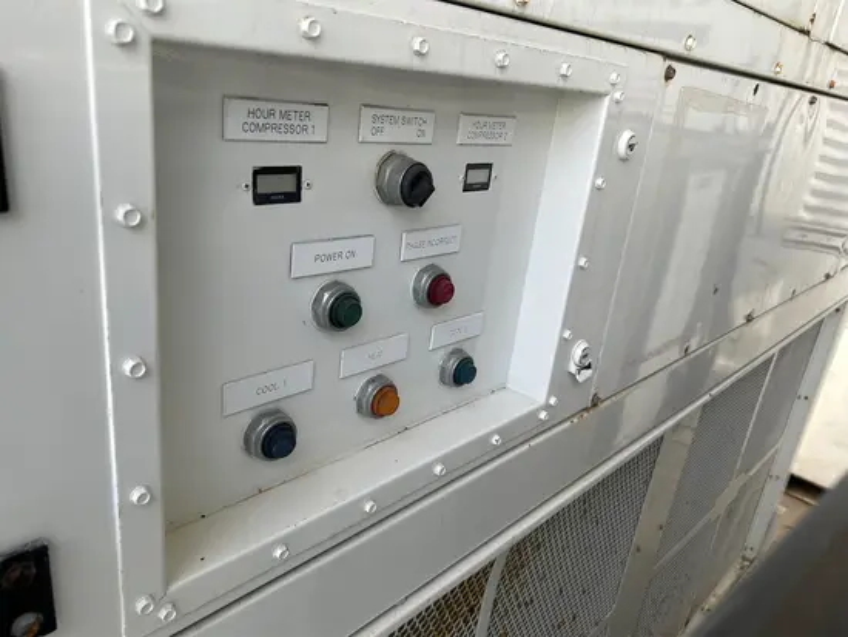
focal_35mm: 26
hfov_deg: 67.3
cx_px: 424
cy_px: 318
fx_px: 637
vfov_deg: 53.1
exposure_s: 1/674
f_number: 1.5
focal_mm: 5.7
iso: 50
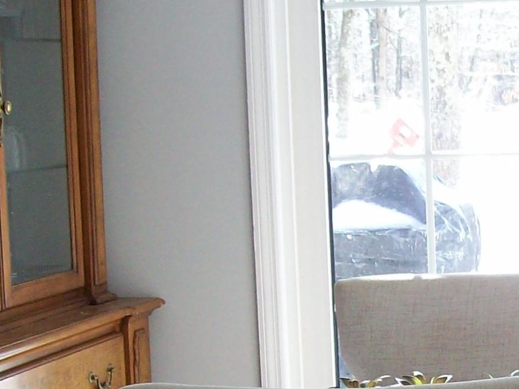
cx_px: 544
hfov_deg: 15.8
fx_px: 1829
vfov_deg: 12.0
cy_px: 411
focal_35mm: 122
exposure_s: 1/149
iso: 80
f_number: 2.7
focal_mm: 6
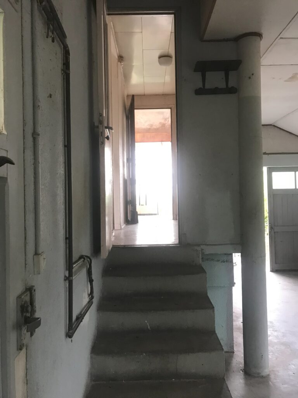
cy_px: 199
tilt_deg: +2.3
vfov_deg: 63.4
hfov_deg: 49.7
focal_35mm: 28
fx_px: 321
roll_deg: +0.8
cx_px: 149
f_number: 1.8
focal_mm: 3.99
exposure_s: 1/17
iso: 64
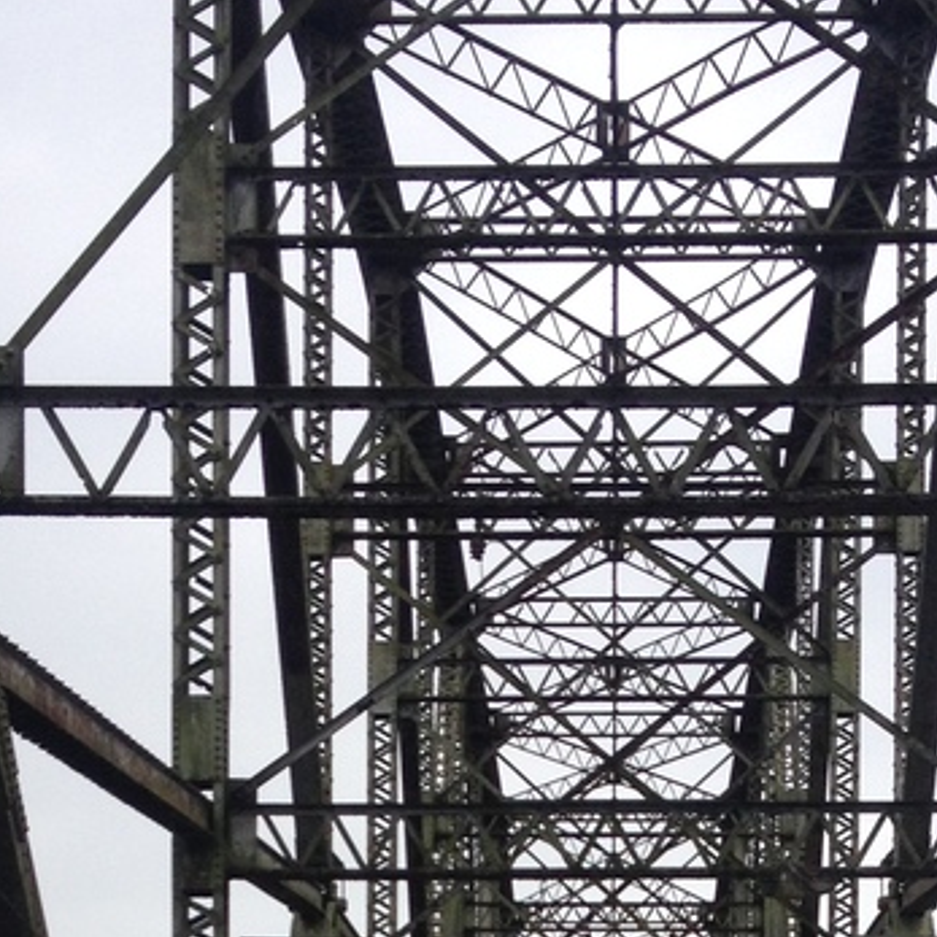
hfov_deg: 16.3
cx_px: 554
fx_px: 3277
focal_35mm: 107
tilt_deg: -3.6
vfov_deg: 14.9
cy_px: 1461
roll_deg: +1.7
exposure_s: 1/1842
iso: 50
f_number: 2.4
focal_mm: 4.28
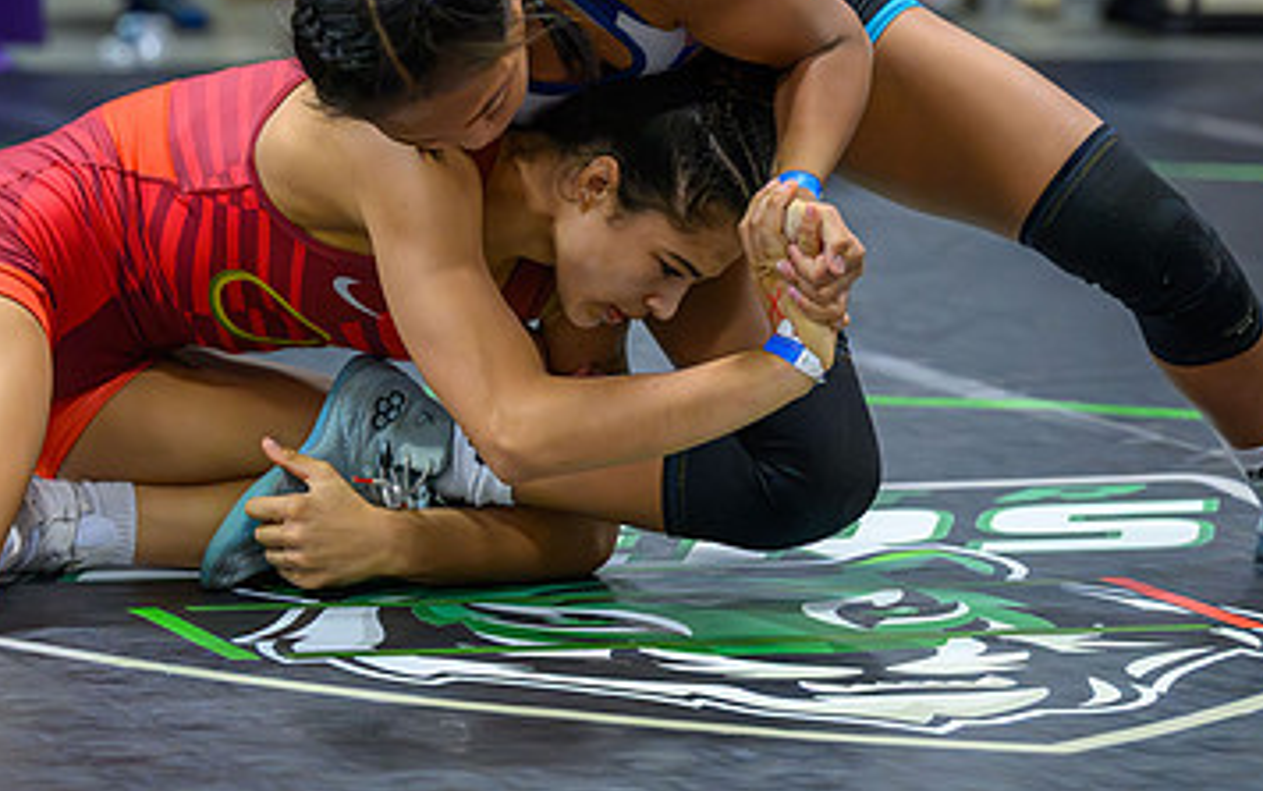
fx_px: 6716
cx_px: 463
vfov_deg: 6.7
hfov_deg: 10.7
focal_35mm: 195
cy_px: 271
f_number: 2.8
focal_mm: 99
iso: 12800
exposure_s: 1/640
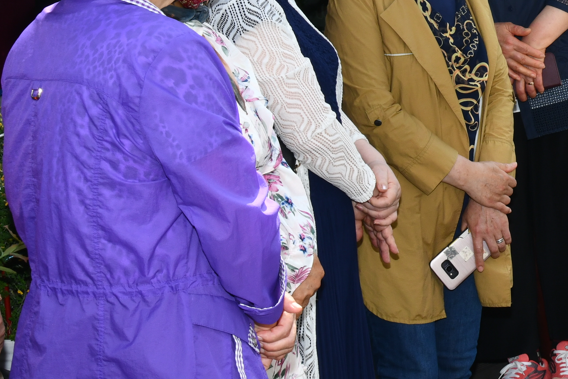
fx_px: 1941
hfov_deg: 16.0
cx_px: 694
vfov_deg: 10.9
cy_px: -114
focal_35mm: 123
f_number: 14
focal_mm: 38
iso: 400
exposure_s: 1/250
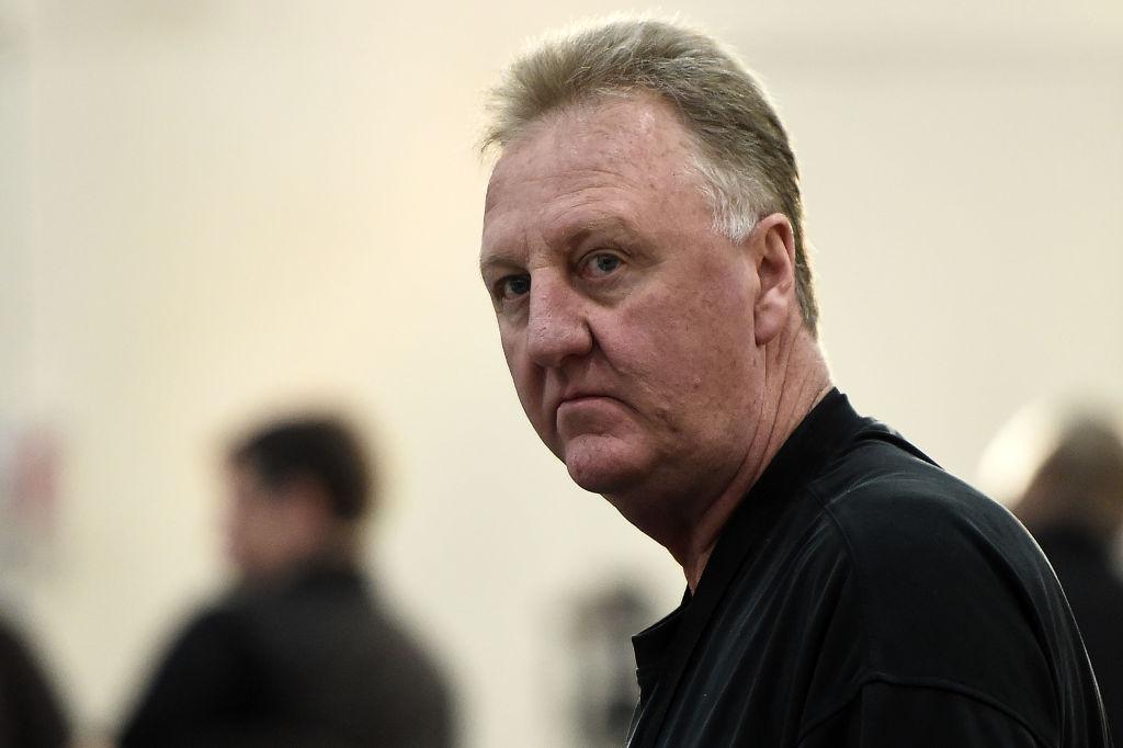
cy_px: 374
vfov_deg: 6.9
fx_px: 6237
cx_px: 562
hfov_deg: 10.3
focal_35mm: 200
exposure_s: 1/320
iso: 4000
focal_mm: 200
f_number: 2.8
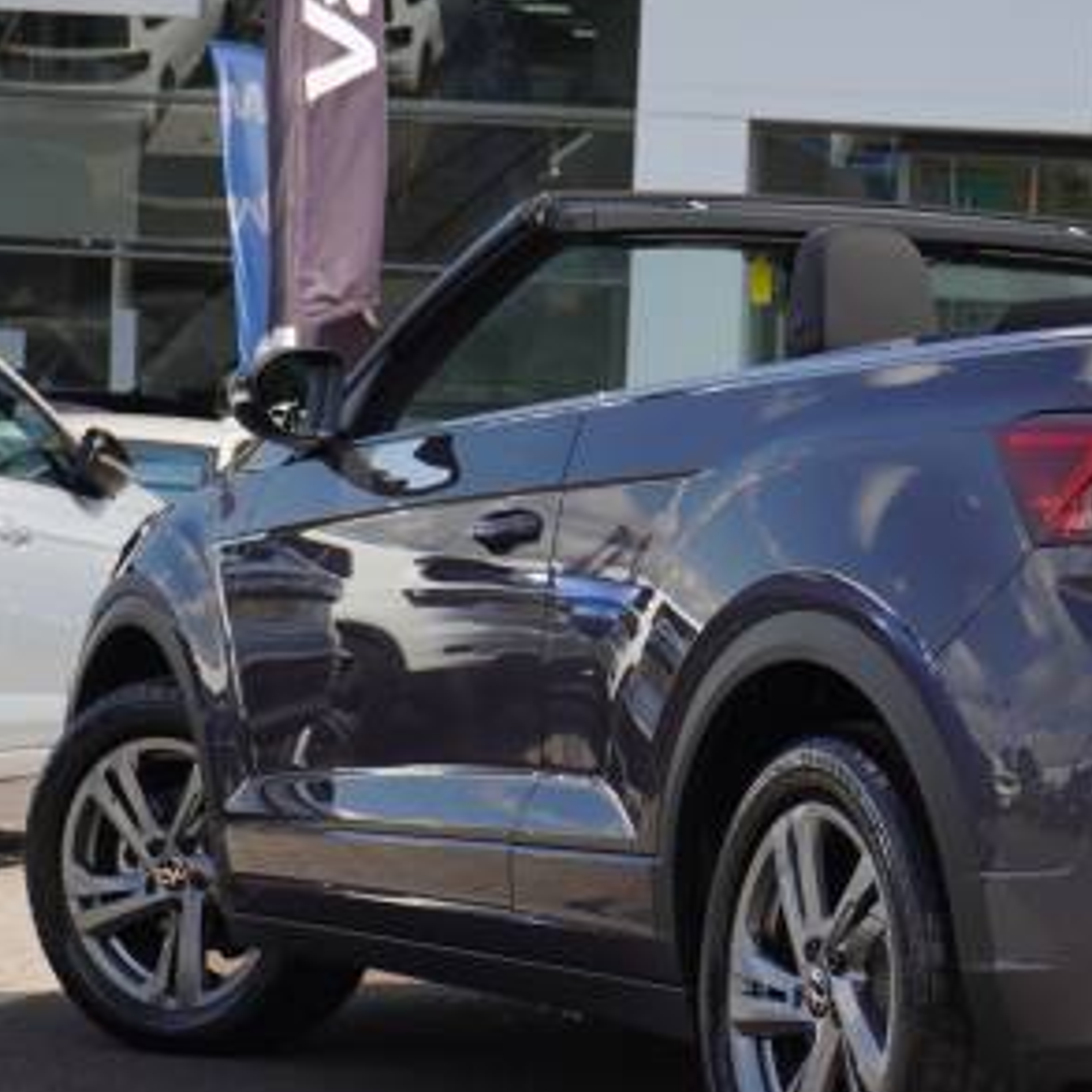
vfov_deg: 13.6
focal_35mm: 128
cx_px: 1159
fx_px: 4568
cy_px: 634
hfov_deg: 13.4
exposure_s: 1/400
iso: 200
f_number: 5.6
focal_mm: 46
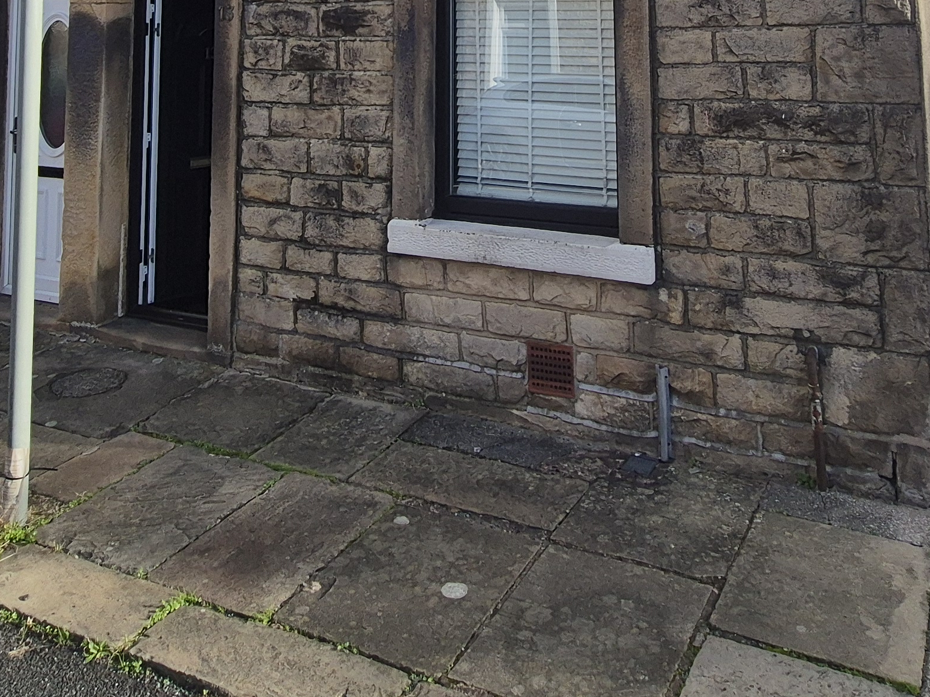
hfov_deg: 55.4
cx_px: 469
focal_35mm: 33
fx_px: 887
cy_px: -104
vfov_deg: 35.4
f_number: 2.2
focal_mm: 2.2
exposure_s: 1/1952
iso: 50
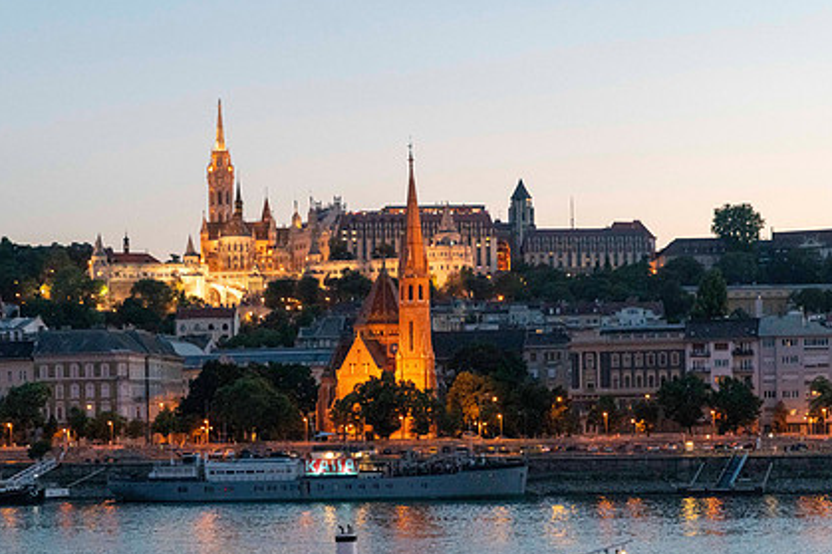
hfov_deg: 21.0
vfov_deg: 14.1
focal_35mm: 97
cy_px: 378
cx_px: 413
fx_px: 2241
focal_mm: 70
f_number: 4
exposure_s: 1/160
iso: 2500
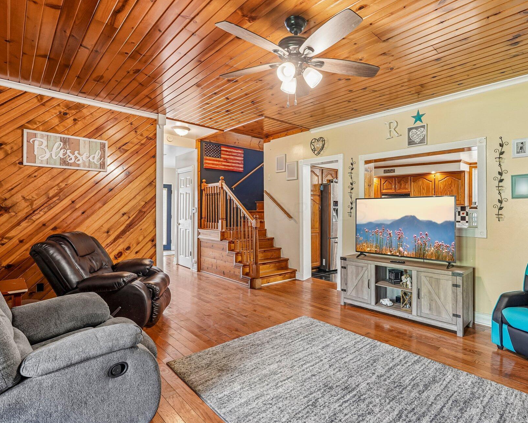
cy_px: 211
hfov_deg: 82.8
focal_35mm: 19
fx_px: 297
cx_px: 300
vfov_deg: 70.9
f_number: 8
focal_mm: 16
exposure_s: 1/6
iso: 400
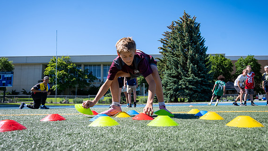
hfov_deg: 66.0
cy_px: 72
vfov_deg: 40.2
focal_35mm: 29
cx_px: 143
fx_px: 206
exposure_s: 1/640
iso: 100
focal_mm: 18.5
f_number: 4
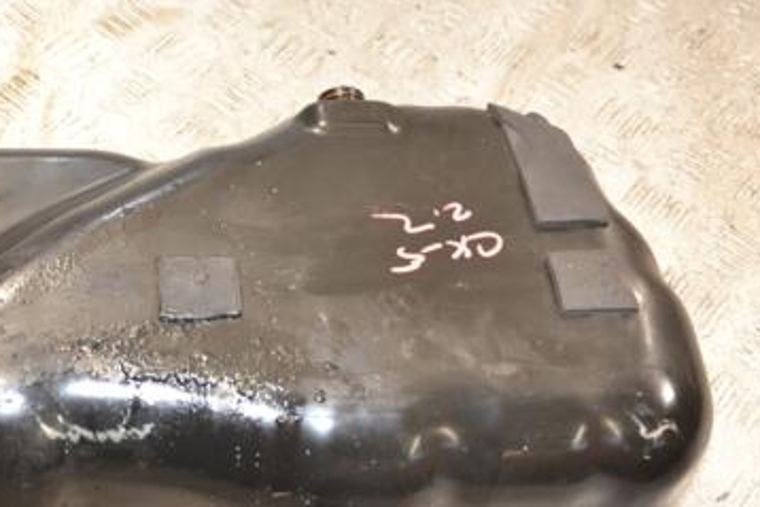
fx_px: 1327
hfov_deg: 31.4
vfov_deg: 21.6
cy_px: 320
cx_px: 185
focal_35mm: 63
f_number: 5
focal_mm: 25
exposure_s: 1/100
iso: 800
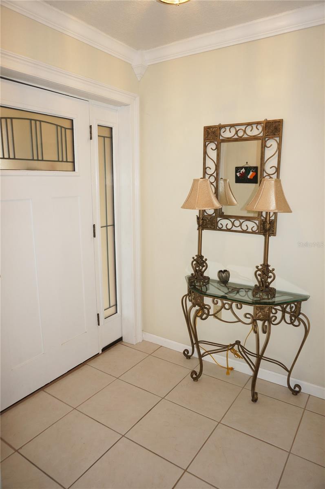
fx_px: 326
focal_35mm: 24
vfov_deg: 73.8
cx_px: 162
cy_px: 244
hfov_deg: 53.0
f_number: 4
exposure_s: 1/160
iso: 250
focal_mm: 16
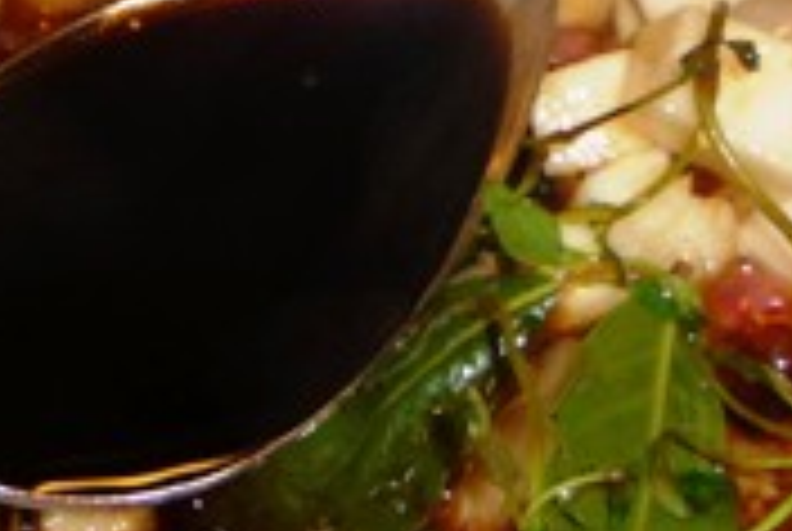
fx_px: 5157
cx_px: 184
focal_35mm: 234
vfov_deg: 5.9
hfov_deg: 8.8
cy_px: -18
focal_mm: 10.5
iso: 100
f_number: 4.5
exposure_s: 1/30
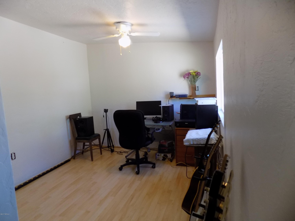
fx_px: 196
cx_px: 148
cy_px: 110
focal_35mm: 23
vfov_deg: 58.9
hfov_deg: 73.9
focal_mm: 4
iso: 180
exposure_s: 1/30
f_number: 3.1
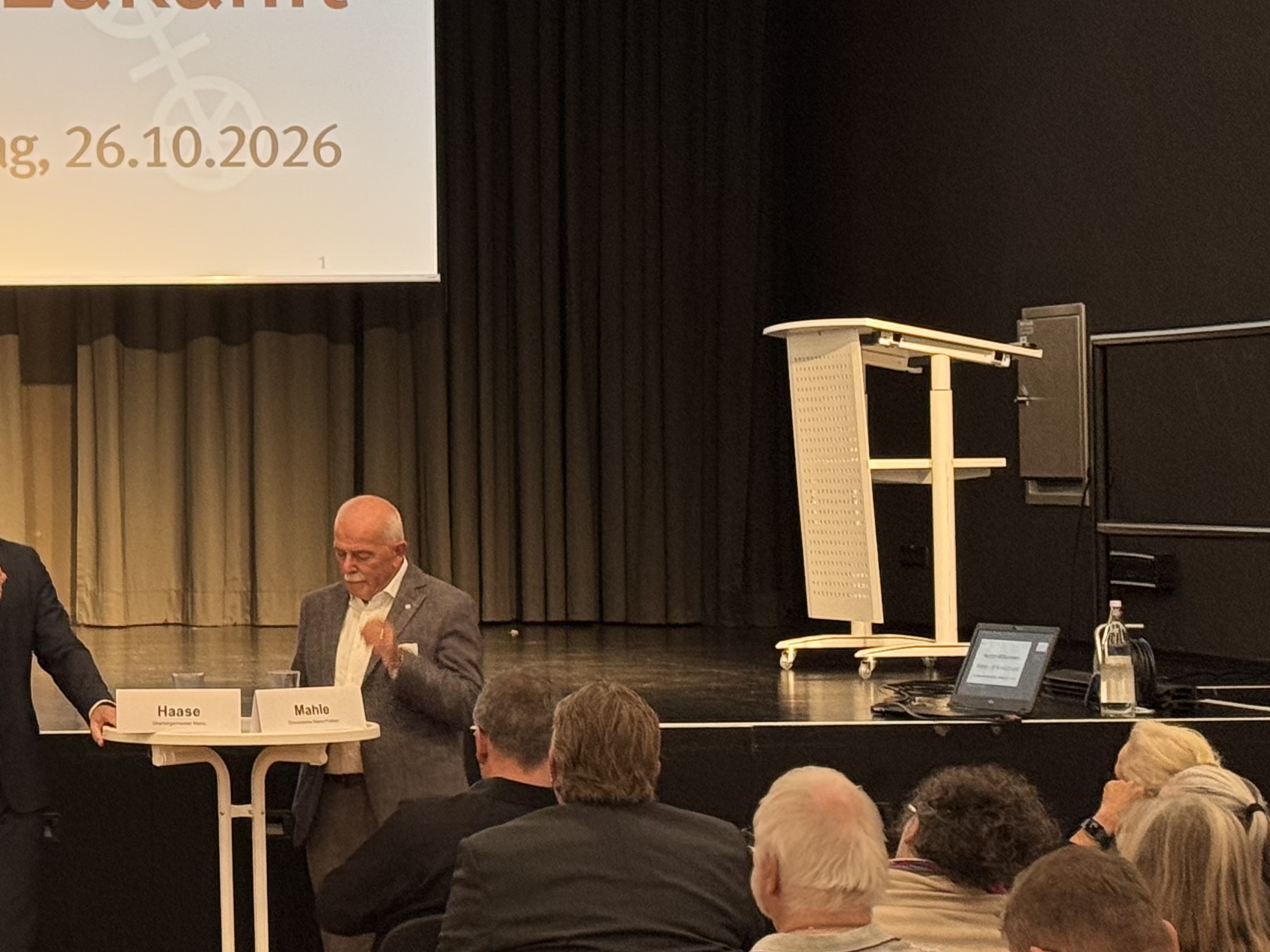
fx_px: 4182
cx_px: -191
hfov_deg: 16.6
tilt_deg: +3.0
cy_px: 331
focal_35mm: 114
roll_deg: +1.4
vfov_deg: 13.0
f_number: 1.78
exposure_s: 1/60
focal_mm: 6.76
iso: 160
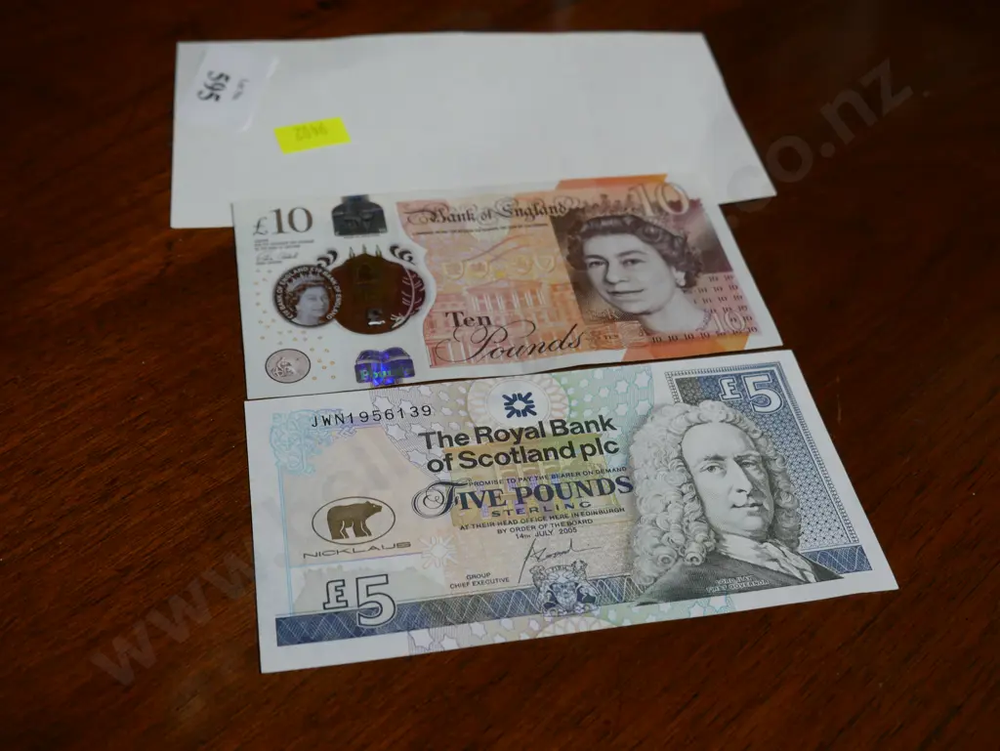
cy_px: 376
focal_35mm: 42
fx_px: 1214
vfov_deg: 34.4
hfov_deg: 44.8
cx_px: 500
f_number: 5
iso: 320
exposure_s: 1/60
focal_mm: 21
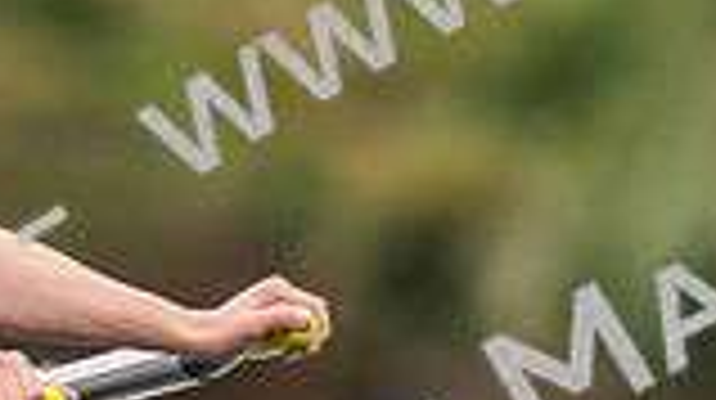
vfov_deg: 0.5
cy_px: 249
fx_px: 43520
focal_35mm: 2295
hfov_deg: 0.9
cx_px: -189
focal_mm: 600
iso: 3600
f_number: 4
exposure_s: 1/2500
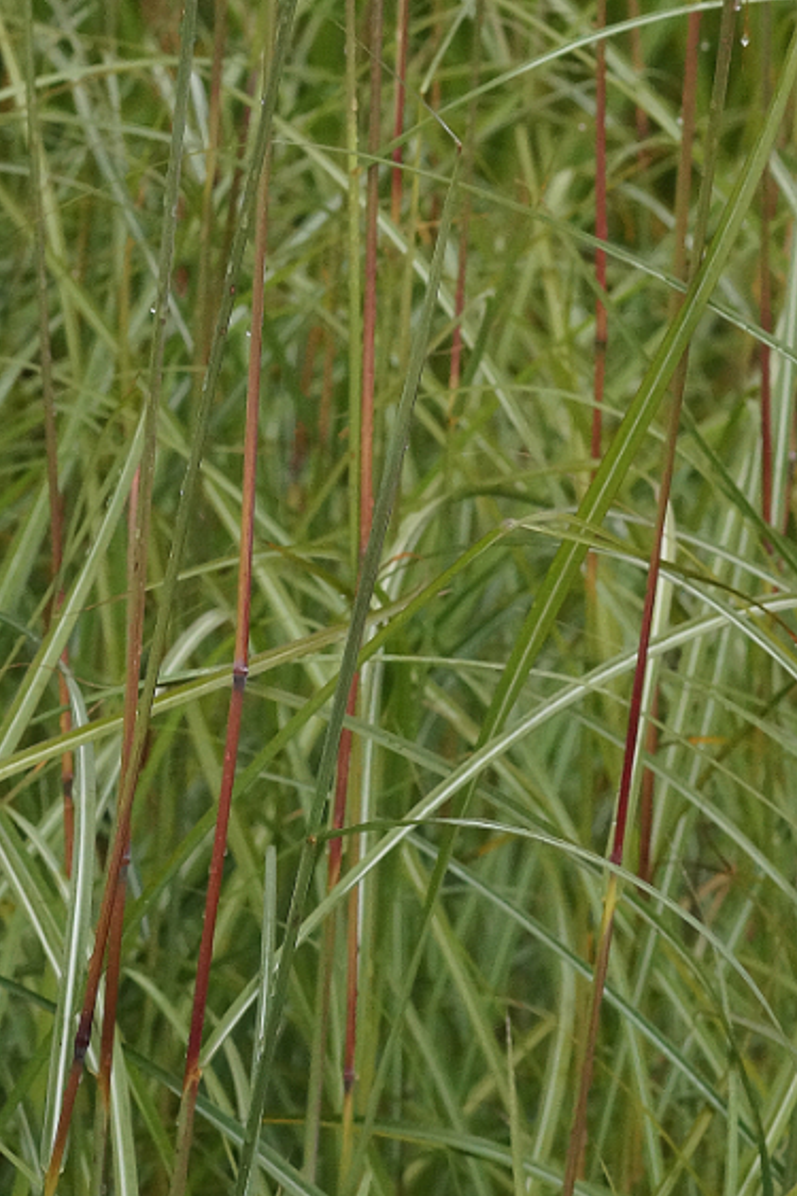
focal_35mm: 320
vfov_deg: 6.4
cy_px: 17
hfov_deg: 4.3
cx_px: 325
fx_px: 10632
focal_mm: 100
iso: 1600
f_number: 6.3
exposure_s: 1/160
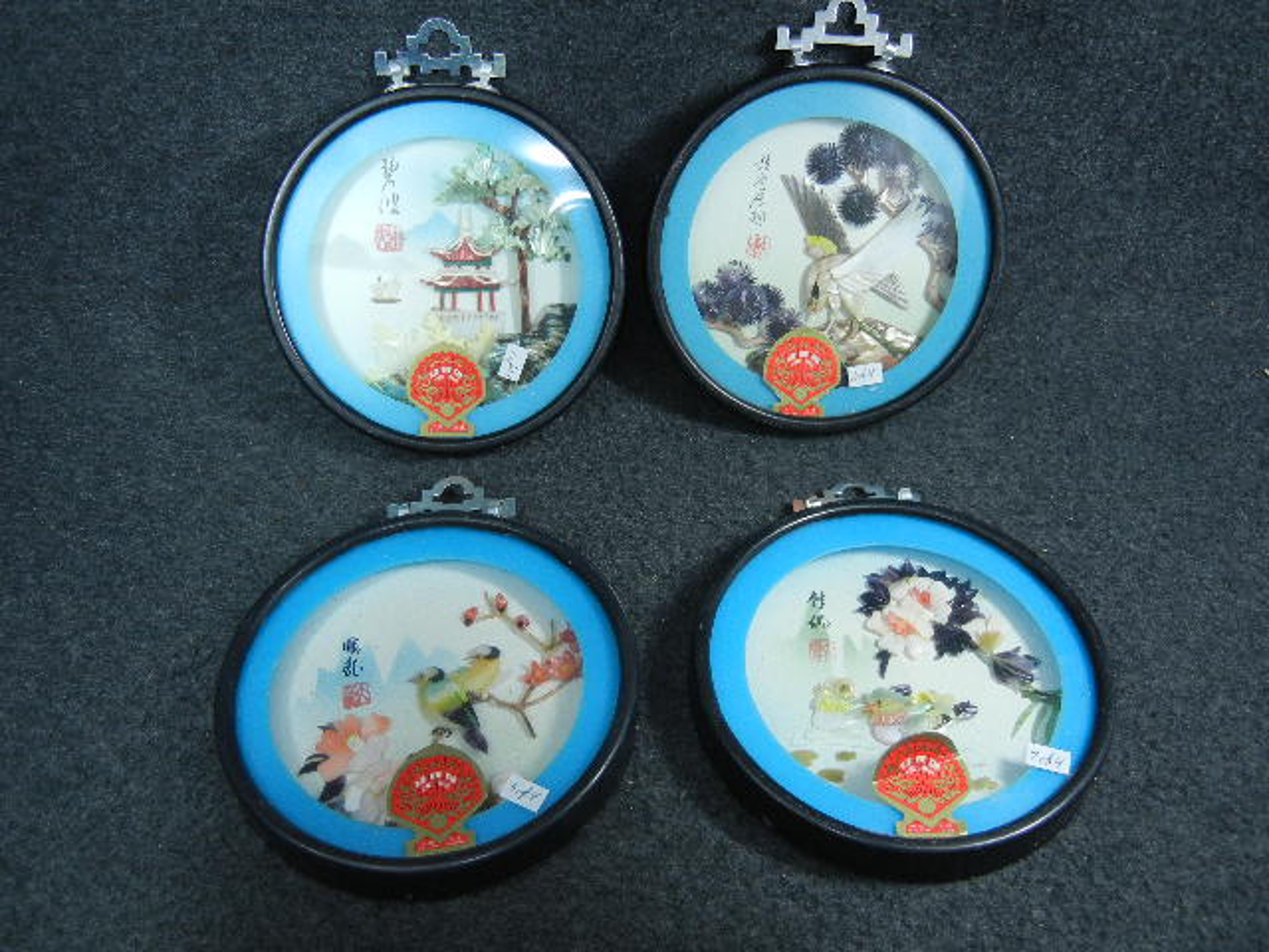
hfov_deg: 54.0
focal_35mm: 34
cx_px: 634
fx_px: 1246
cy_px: 476
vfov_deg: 41.8
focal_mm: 6.2
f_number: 3.6
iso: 224
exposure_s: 1/31.4
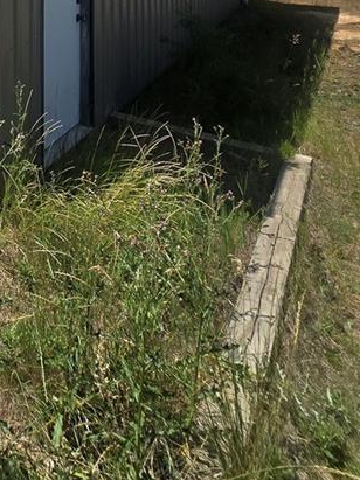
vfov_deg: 35.9
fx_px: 527
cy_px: -120
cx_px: -124
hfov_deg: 29.3
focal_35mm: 38
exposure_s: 1/3117
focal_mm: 2.2
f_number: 2.2
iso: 50
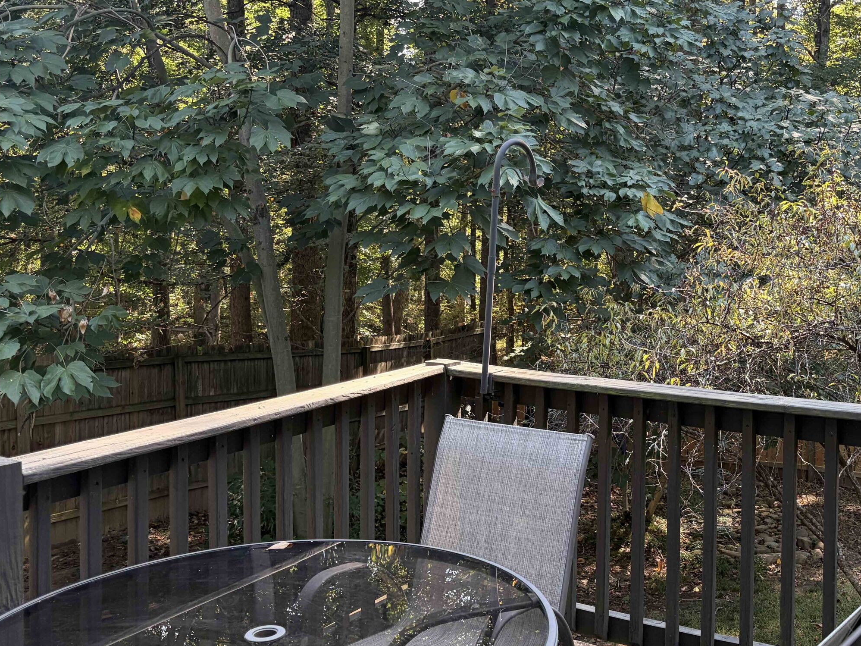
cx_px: 580
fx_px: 995
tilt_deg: -2.0
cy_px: 255
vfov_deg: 35.8
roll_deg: +0.2
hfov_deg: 46.0
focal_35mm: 40
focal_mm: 5.96
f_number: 1.6
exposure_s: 1/227
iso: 125
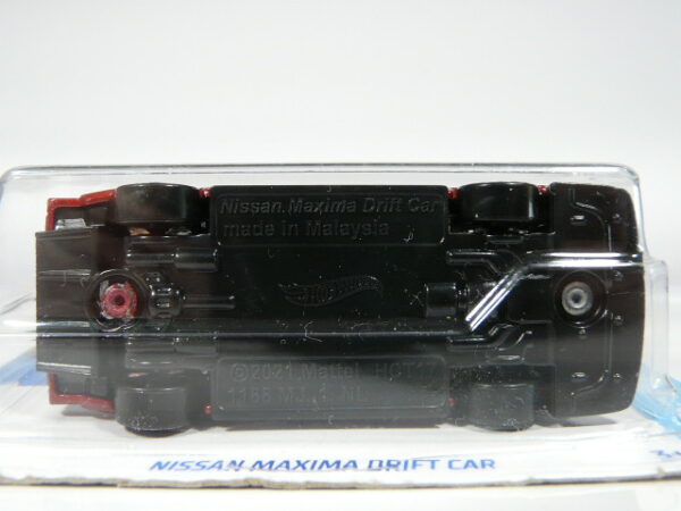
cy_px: 256
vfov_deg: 41.8
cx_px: 340
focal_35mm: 34
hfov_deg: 54.0
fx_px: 669
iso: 100
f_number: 2.8
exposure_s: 1/40
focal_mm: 4.6
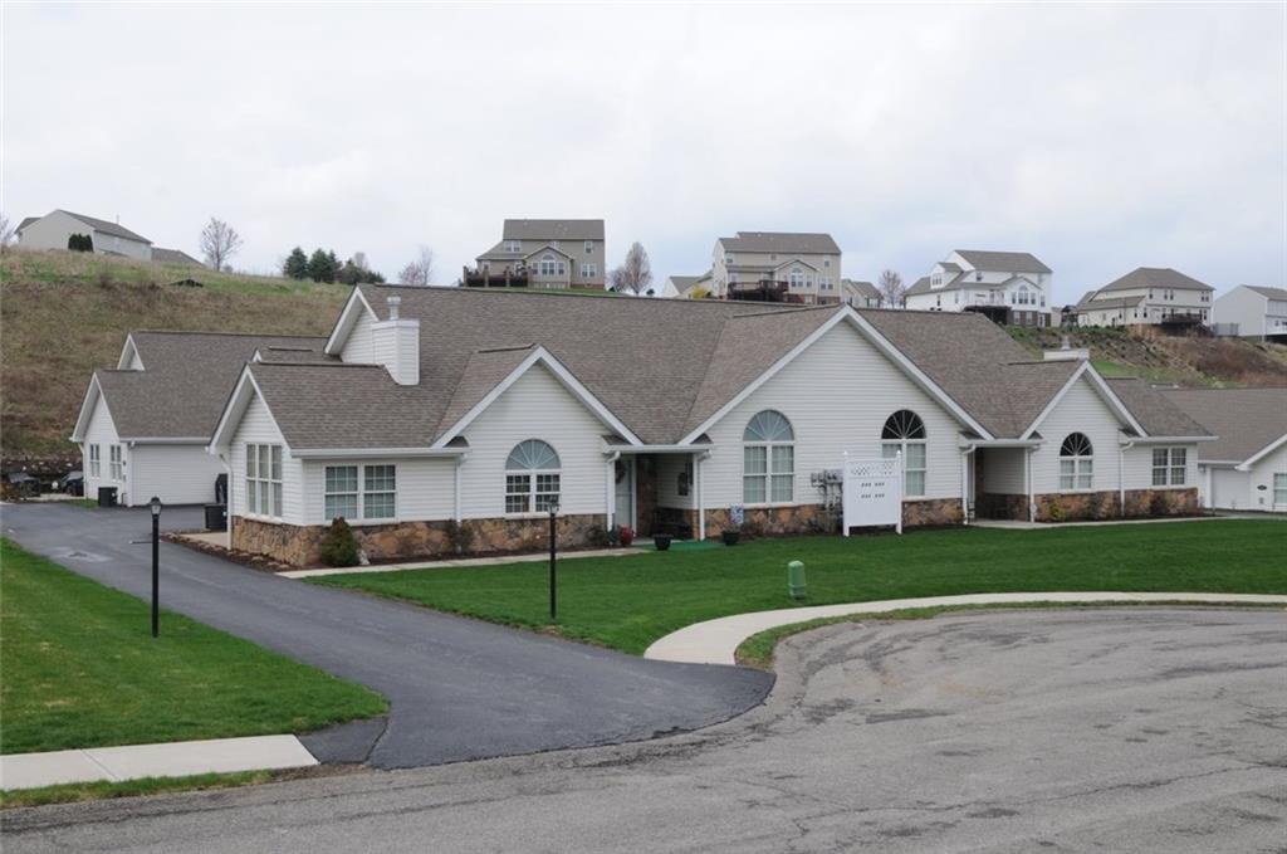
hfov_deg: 48.0
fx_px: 1445
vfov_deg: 32.9
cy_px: 427
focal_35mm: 40
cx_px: 644
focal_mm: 27
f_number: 9
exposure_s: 1/320
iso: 250
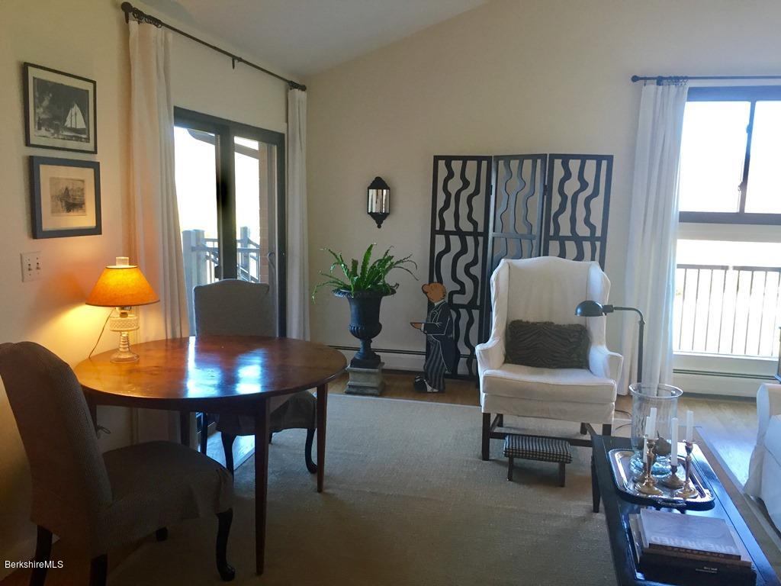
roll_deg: -0.9
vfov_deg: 48.2
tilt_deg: -7.8
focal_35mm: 29
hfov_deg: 61.7
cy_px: 293
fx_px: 654
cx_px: 390
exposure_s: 1/30
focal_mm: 4.15
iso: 32
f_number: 2.2
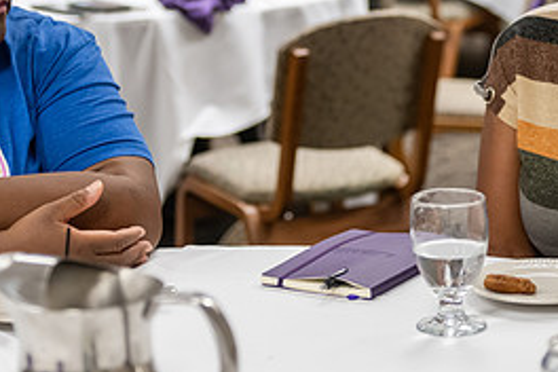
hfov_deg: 16.6
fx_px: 1906
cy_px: 18
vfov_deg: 11.1
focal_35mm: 123
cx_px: 336
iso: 1600
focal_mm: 56
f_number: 2.8
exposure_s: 1/160
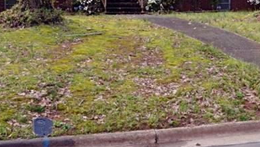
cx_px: 181
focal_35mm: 83
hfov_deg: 25.4
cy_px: -5
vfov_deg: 14.3
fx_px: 572
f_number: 5.6
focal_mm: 20
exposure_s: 1/200
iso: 100
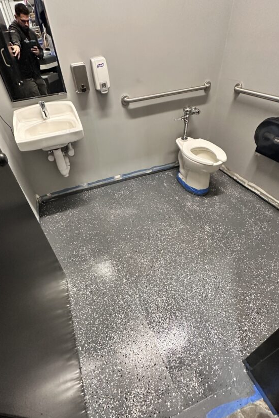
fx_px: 209
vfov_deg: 90.0
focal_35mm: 18
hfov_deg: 67.2
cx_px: 126
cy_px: 218
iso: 400
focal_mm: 2.22
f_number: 2.2
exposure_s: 1/60
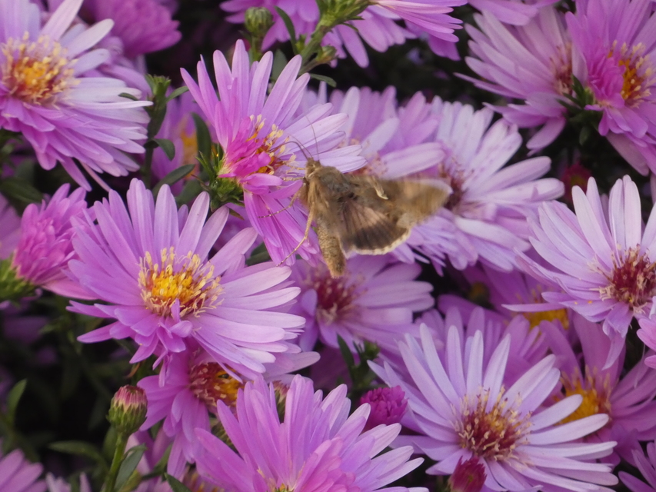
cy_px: 246
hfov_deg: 3.2
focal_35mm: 622
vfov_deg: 2.4
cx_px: 328
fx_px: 11789
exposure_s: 1/100
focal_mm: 111.5
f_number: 5.6
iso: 640
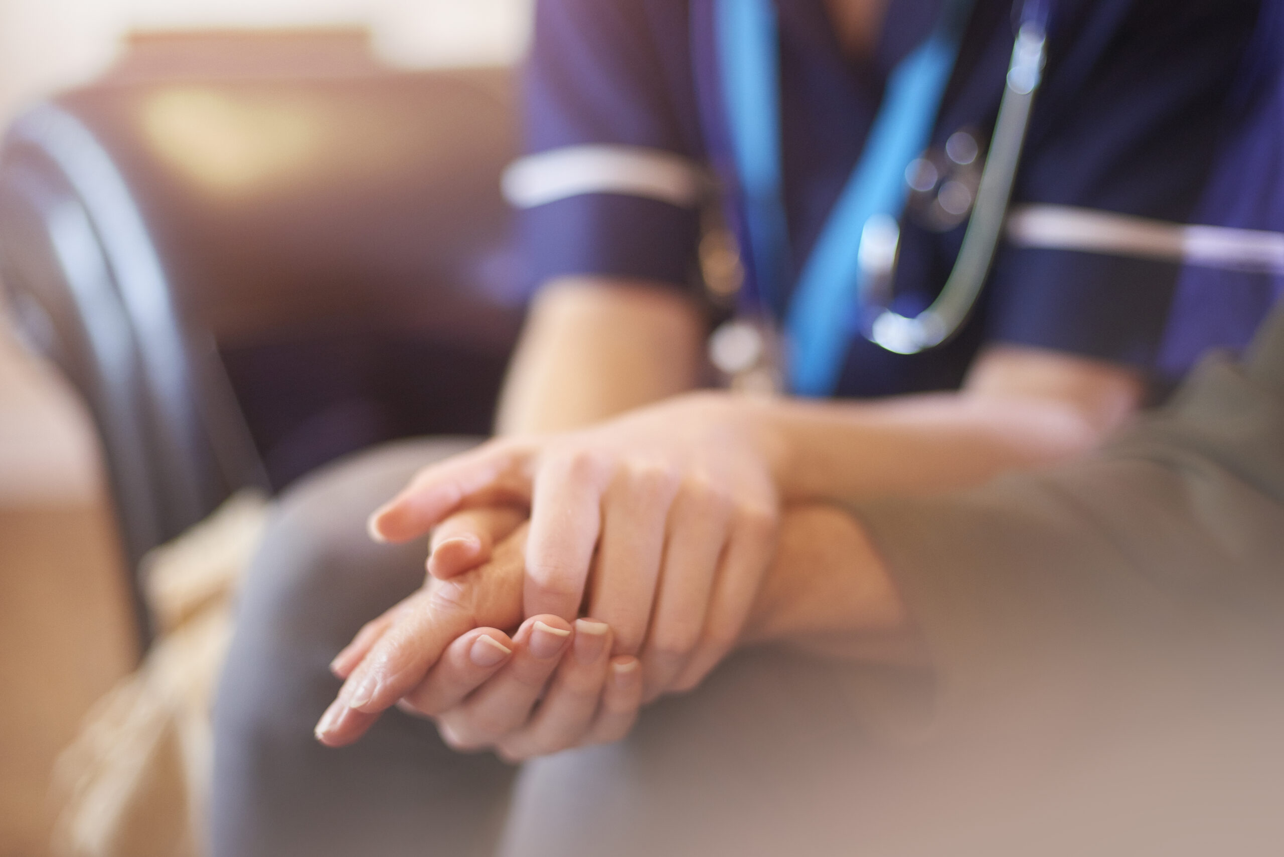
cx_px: 642
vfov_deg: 27.0
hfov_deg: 39.6
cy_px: 428
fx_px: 1784
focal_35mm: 50
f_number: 1.8
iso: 1000
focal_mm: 50
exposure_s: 1/200
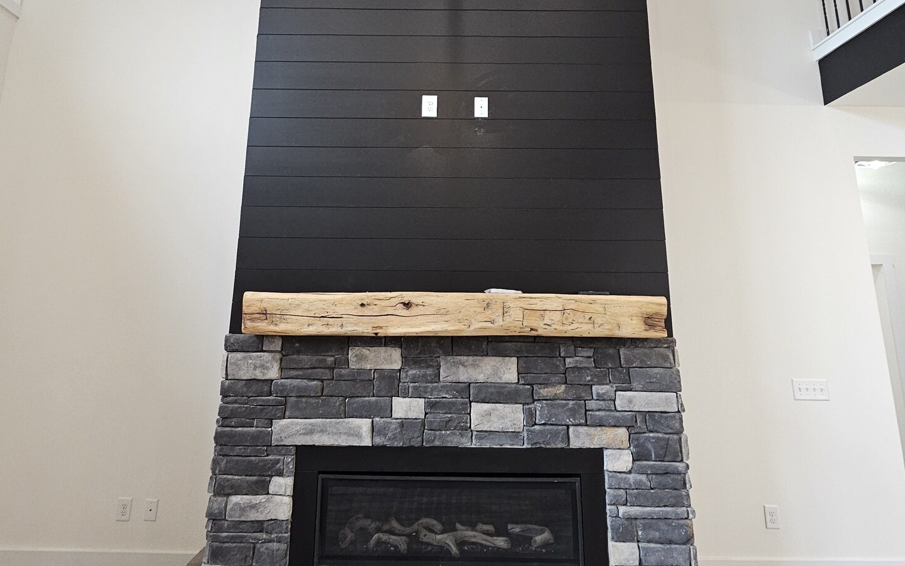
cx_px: 439
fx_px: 469
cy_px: 216
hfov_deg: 88.0
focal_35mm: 19
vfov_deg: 61.5
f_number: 2.2
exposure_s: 1/60
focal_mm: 2.2
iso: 320
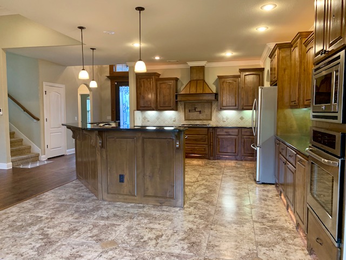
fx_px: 260
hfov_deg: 67.3
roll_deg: +0.5
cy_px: 130
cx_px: 173
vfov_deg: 53.1
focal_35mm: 26
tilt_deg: -3.0
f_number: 1.8
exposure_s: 1/60
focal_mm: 4.25
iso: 250
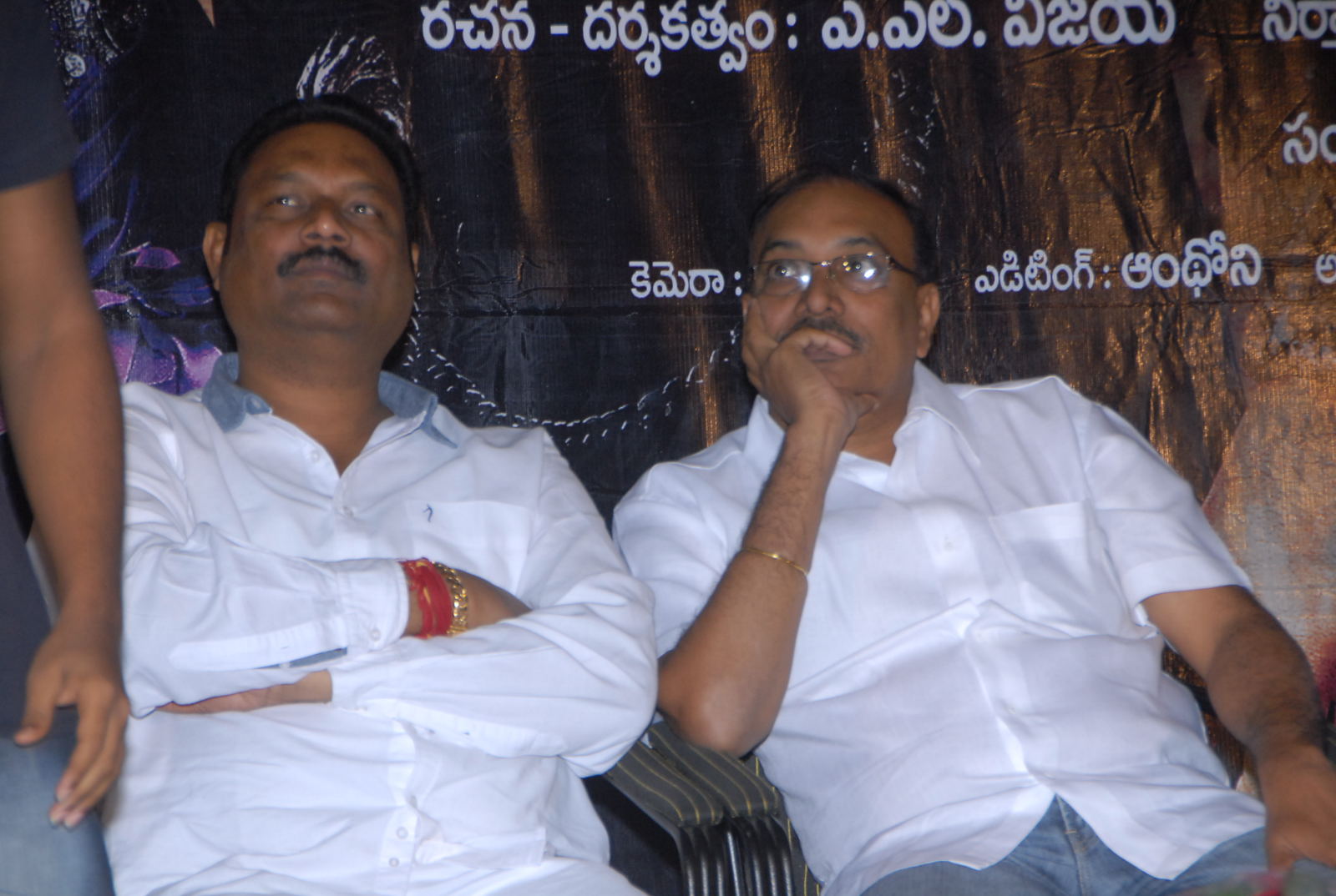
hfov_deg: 10.5
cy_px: 448
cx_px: 668
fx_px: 7251
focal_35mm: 195
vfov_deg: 7.1
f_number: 6.3
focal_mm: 130
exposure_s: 1/125
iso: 500
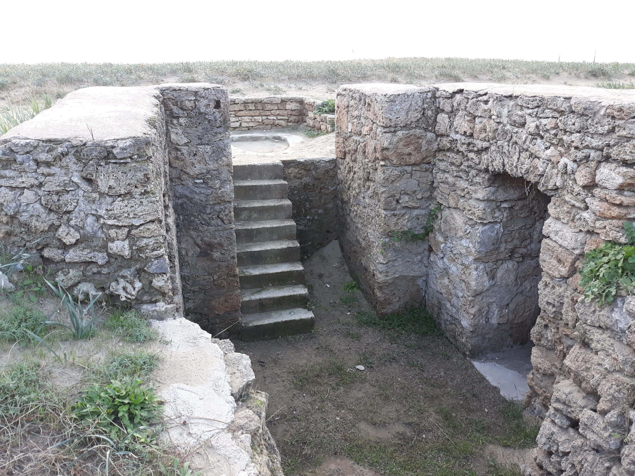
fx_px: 495
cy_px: 238
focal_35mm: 27
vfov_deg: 51.4
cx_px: 318
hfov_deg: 65.3
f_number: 1.7
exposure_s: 1/100
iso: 40
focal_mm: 3.71
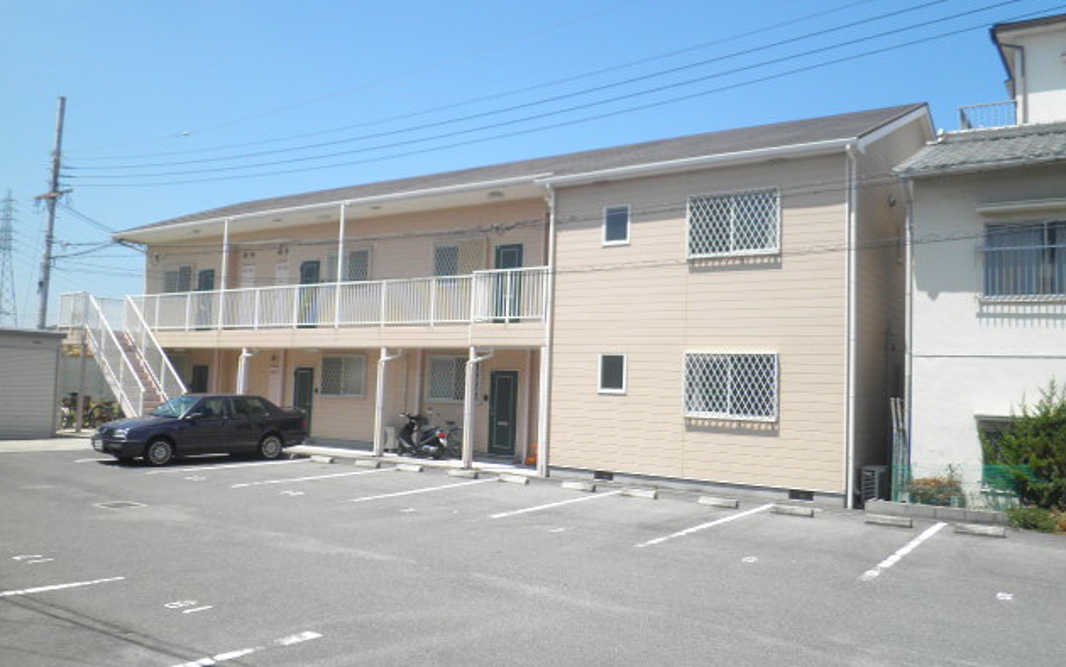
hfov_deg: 66.5
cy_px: 318
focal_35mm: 28
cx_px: 530
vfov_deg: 44.5
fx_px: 814
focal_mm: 4.7
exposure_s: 1/100
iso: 64
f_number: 7.9
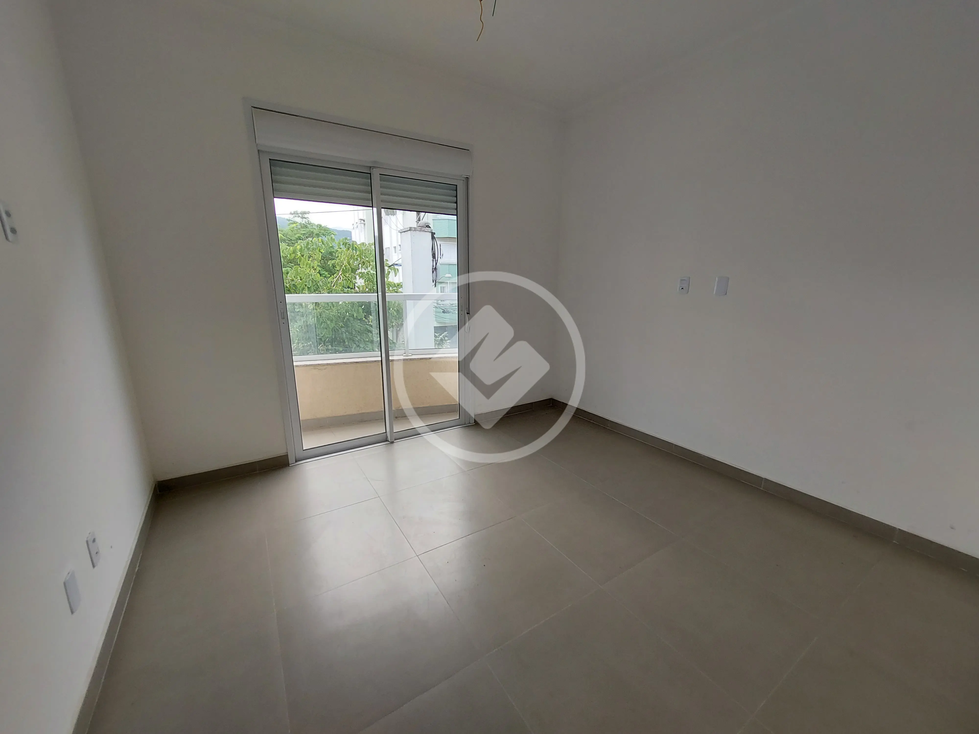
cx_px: 490
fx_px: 368
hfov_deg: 106.2
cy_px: 367
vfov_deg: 89.9
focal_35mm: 13
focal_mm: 1.74
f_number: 2.2
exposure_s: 1/111
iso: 40
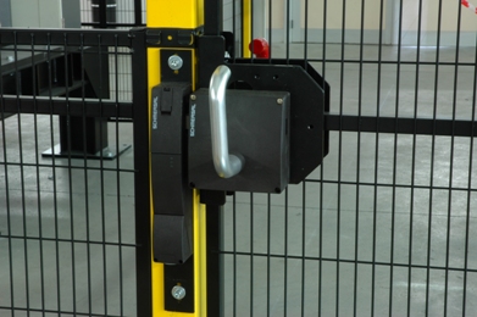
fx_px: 1191
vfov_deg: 15.2
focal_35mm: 90
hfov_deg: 22.6
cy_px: 158
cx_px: 238
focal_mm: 60
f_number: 29
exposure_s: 25
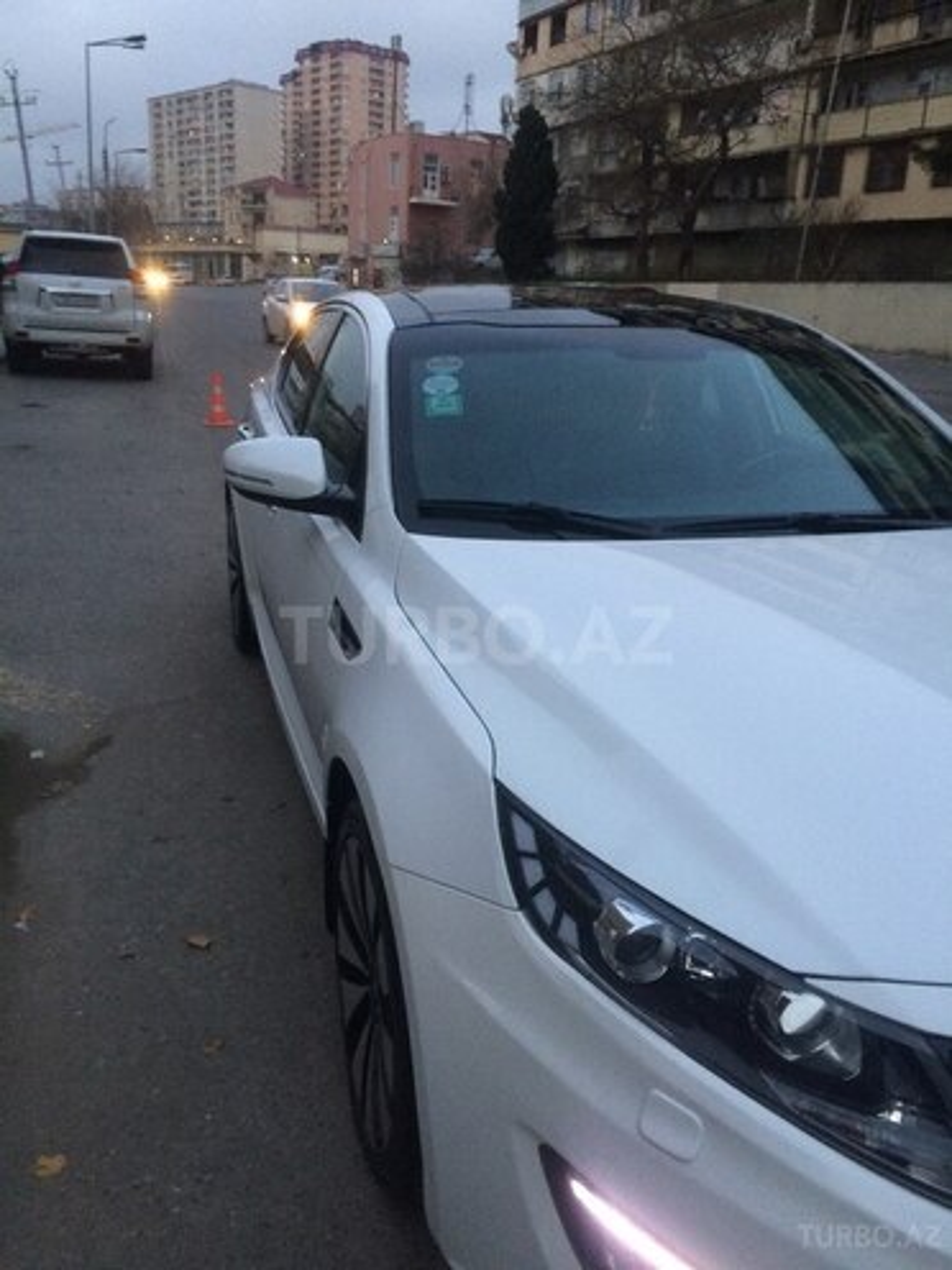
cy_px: 635
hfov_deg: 48.2
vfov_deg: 61.7
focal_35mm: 29
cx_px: 476
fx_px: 1063
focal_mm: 4.15
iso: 200
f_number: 2.2
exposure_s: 1/33
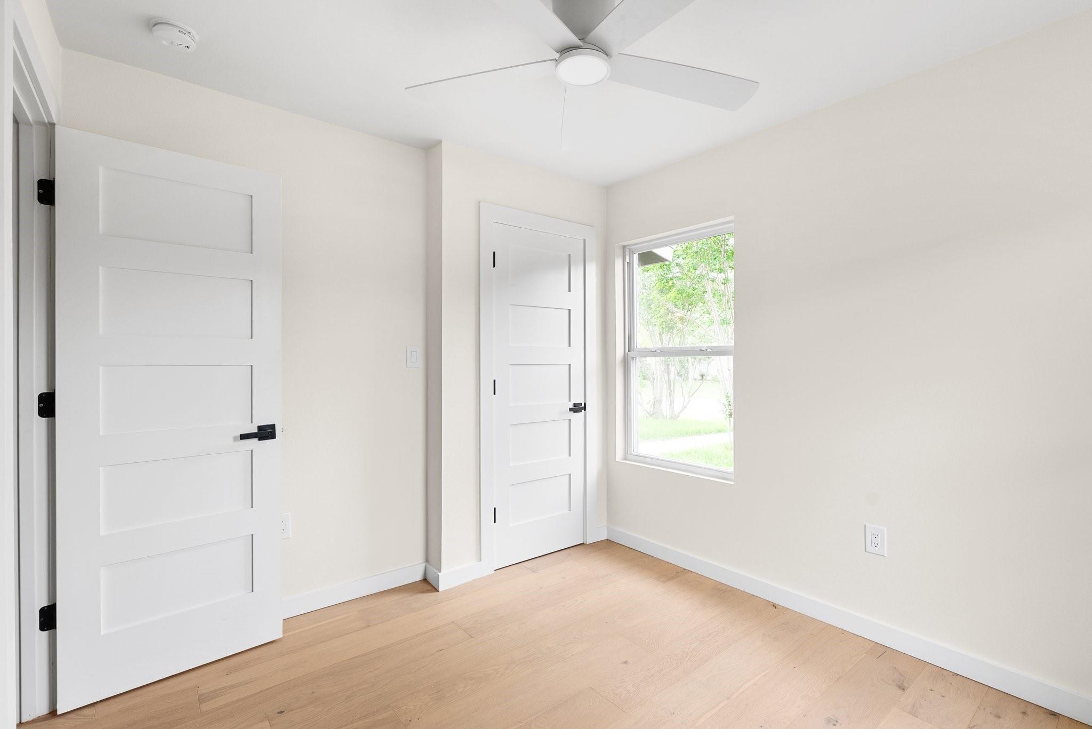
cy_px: 364
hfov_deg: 96.7
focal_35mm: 16
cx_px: 546
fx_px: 485
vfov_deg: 73.8
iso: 400
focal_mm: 16
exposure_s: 1/20
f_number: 8
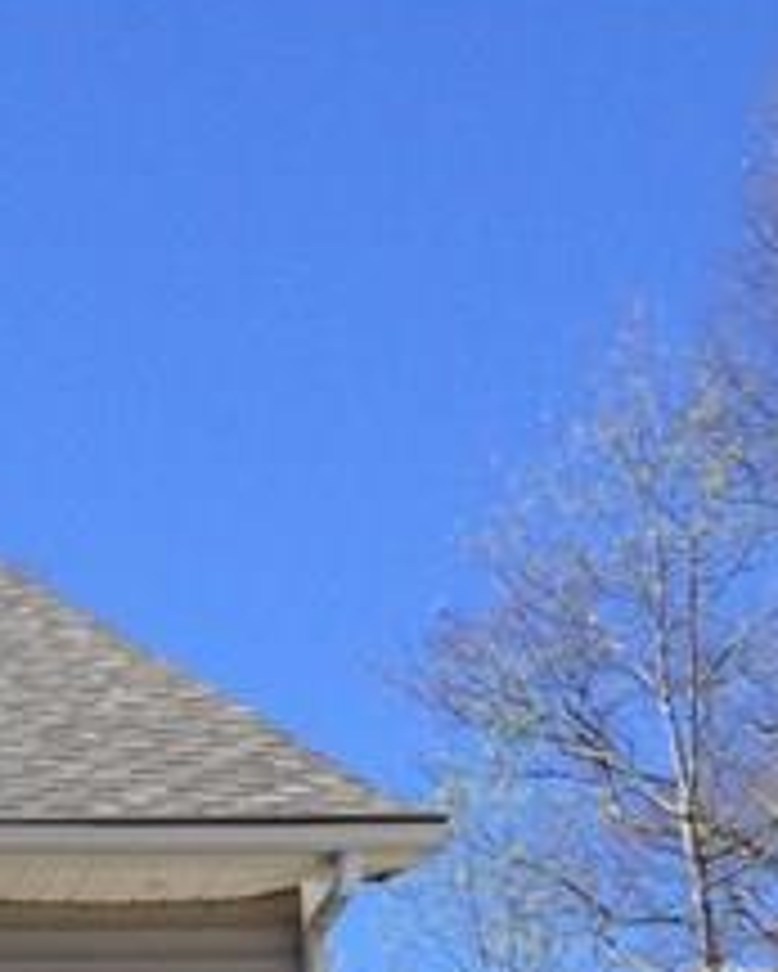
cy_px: 1688
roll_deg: +2.0
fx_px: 3854
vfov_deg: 13.1
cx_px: -1201
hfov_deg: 9.9
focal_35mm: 134
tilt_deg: +6.1
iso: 32
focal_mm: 4.15
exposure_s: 1/1172
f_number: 2.2
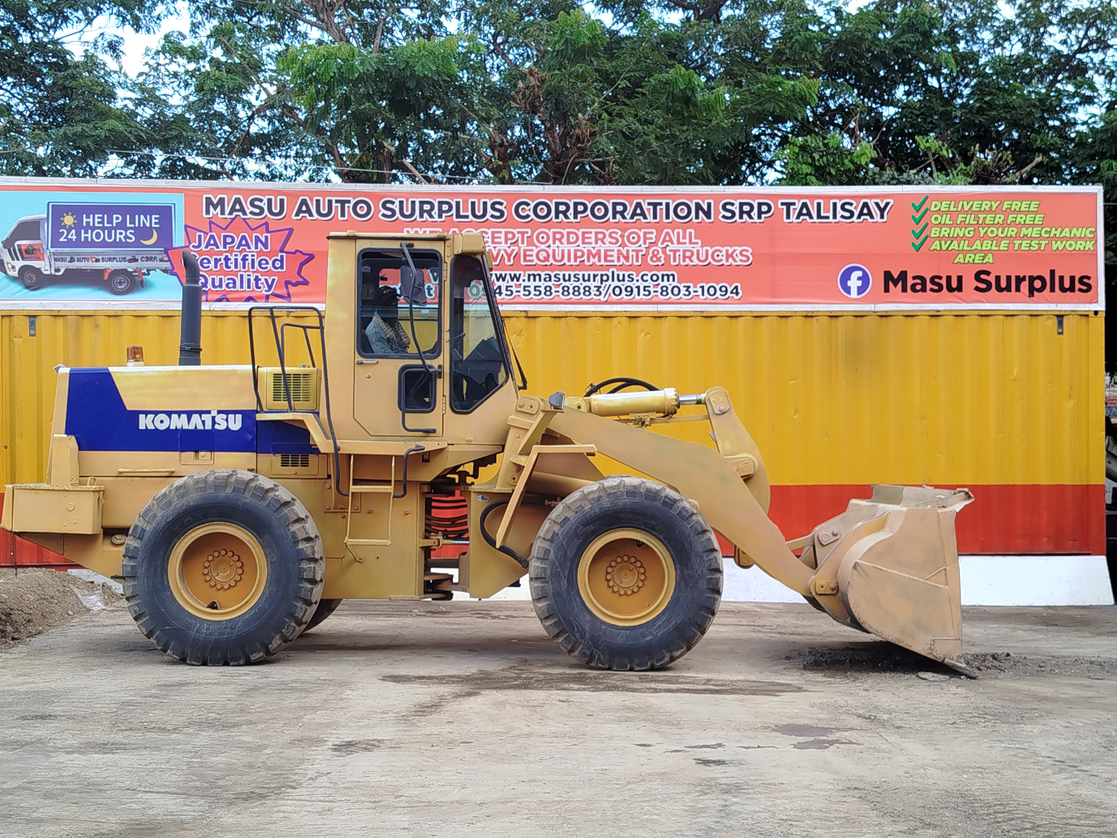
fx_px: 1710
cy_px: 419
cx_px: 558
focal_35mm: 53
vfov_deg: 27.5
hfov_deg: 36.2
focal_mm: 5.31
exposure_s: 1/120
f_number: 1.7
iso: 50
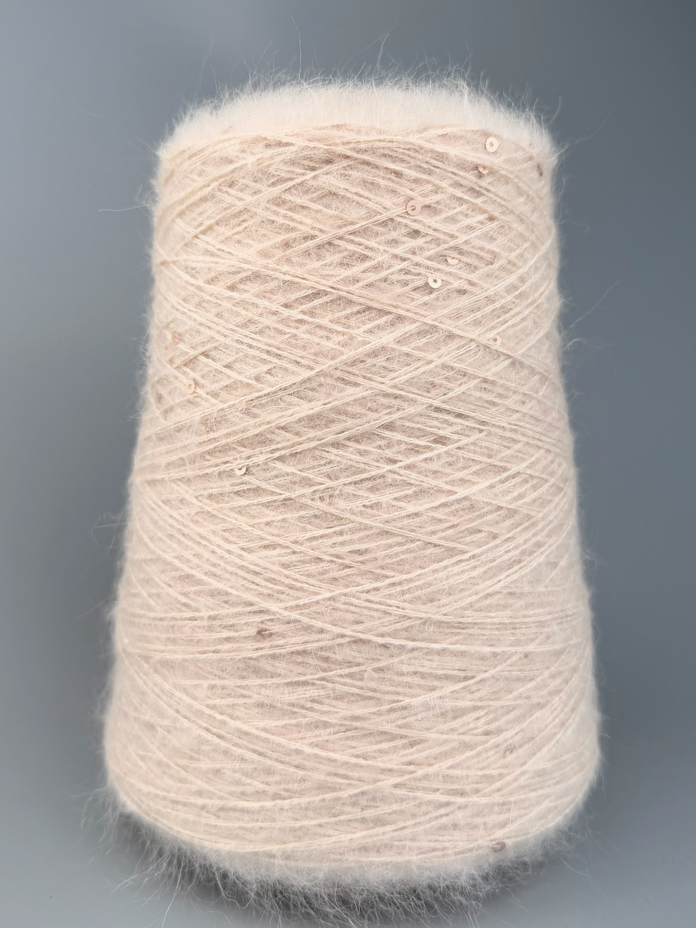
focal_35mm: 24
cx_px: 348
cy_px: 464
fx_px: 643
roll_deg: +0.0
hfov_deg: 56.8
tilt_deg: -5.7
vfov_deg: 71.6
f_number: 1.78
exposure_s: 1/1522
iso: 80
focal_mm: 6.76
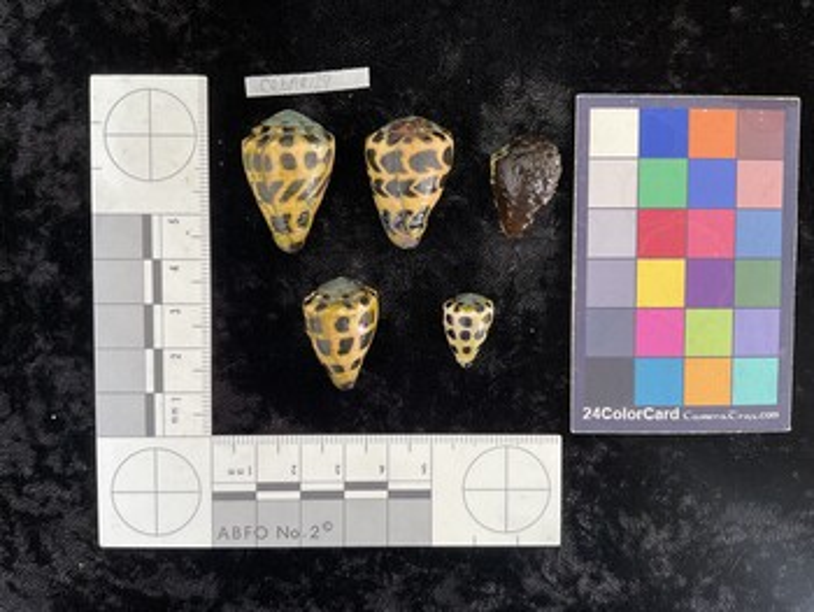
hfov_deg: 61.6
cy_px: 306
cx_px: 407
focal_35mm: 29
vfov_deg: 48.3
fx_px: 682
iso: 50
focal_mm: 3
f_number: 1.8
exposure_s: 1/60
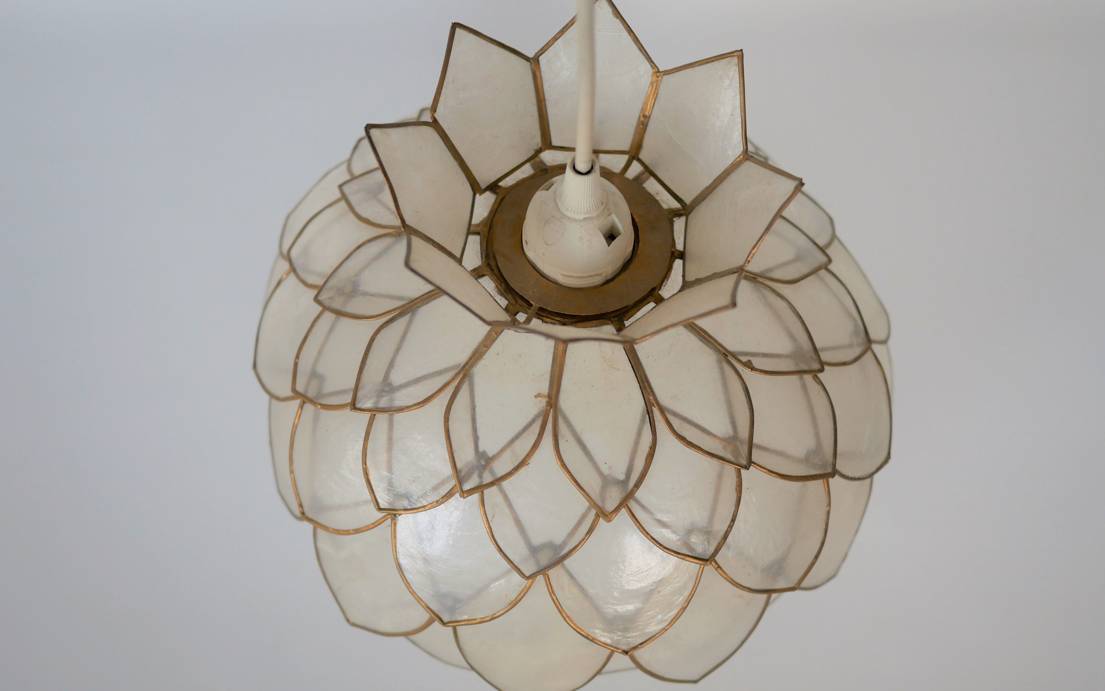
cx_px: 550
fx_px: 1295
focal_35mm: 43
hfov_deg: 46.2
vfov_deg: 29.8
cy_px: 398
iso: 200
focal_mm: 20
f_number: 1.8
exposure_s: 1/125
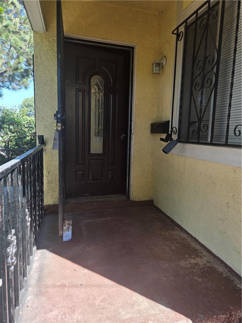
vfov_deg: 73.9
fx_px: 214
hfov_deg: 58.9
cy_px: 162
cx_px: 121
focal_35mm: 23
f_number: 1.8
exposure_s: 1/794
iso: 80
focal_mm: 5.4
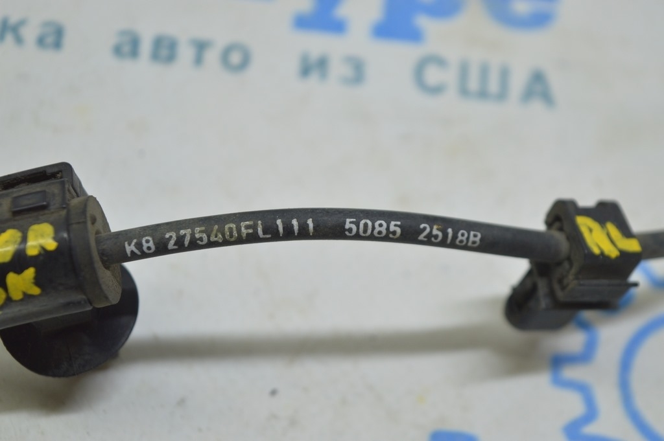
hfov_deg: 24.6
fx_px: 1520
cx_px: 332
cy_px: 220
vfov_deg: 16.5
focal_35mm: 82
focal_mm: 55
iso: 400
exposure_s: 1/40
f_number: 5.6
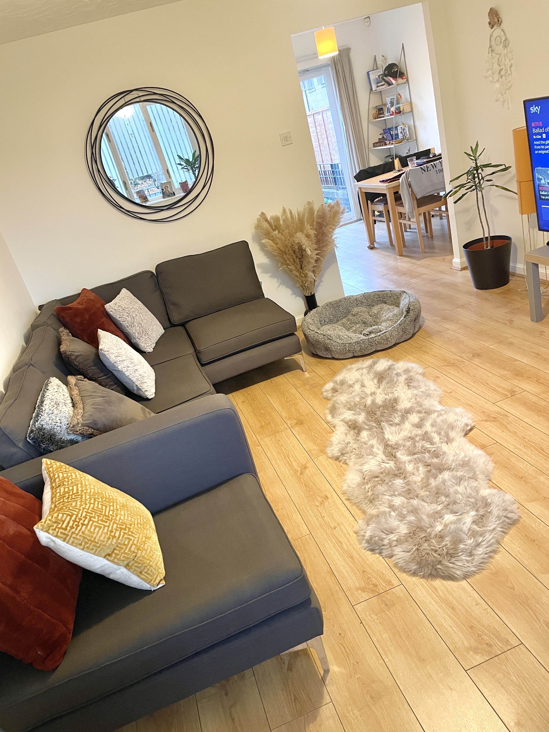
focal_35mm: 26
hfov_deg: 53.1
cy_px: 366
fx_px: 550
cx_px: 274
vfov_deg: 67.3
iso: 400
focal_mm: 4.2
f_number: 1.6
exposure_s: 1/60
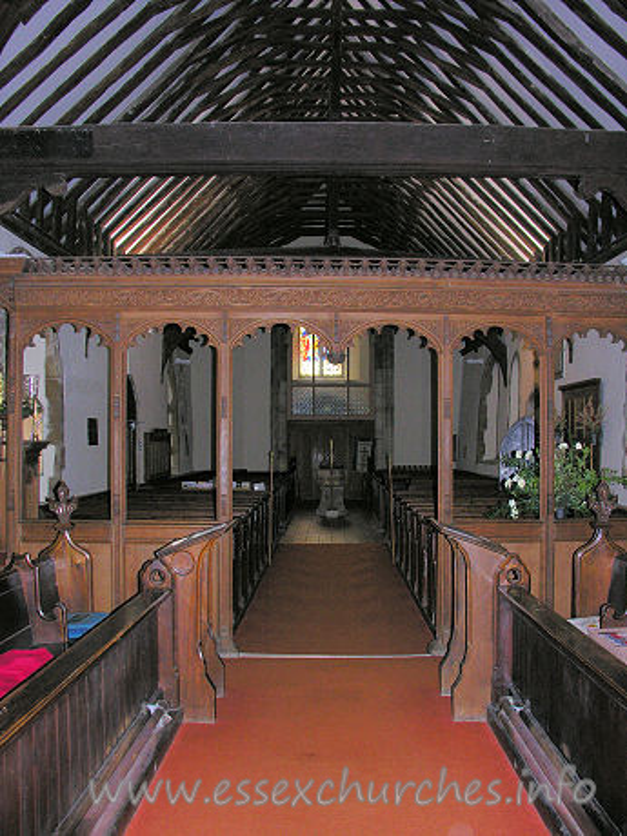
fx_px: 845
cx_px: 314
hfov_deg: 40.7
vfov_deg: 52.6
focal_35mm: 35
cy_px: 418
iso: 200
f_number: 2.8
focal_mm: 8.9
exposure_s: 1/60.1
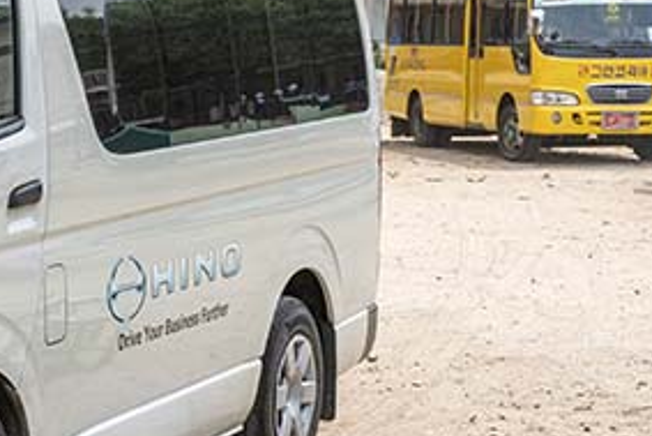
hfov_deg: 14.8
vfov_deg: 10.6
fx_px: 2337
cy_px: 221
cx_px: -306
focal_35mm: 129
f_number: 8
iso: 400
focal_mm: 38
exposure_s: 1/320
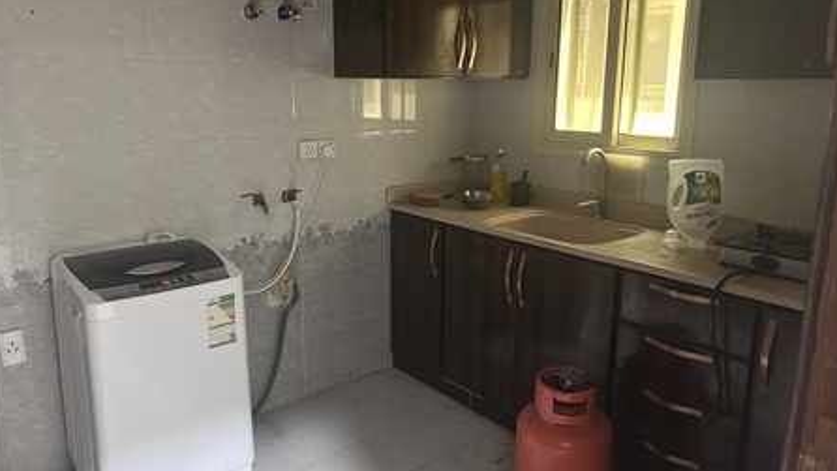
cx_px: 418
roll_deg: -1.4
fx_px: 644
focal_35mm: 29
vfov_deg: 40.2
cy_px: 224
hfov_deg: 66.1
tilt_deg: -12.8
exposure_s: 1/40
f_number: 1.5
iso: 500
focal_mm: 5.7
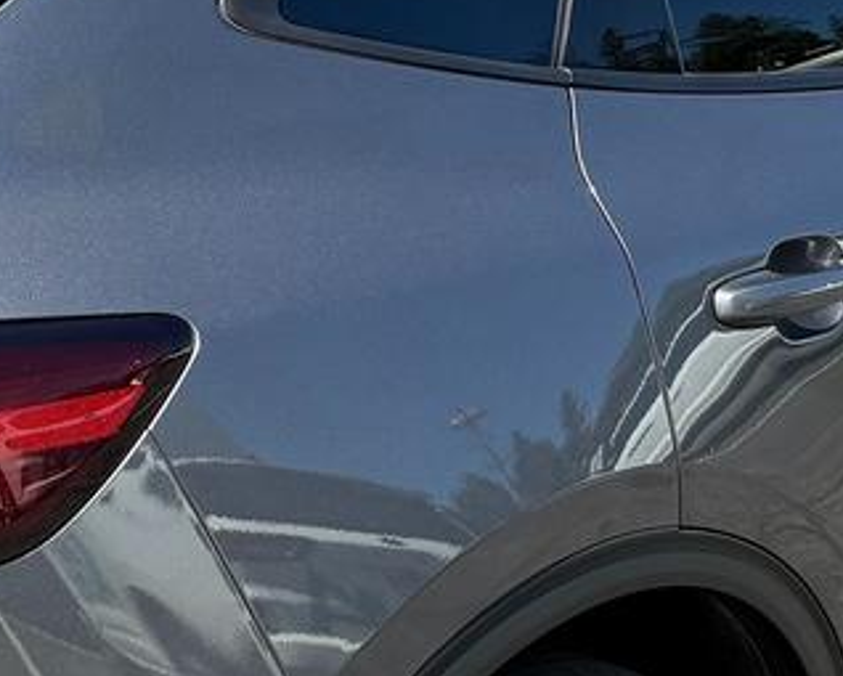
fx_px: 2547
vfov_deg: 15.1
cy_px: 342
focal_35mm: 102
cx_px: 297
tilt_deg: -13.5
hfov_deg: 18.7
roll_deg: -0.1
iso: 50
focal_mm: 5.96
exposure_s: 1/1239
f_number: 1.6
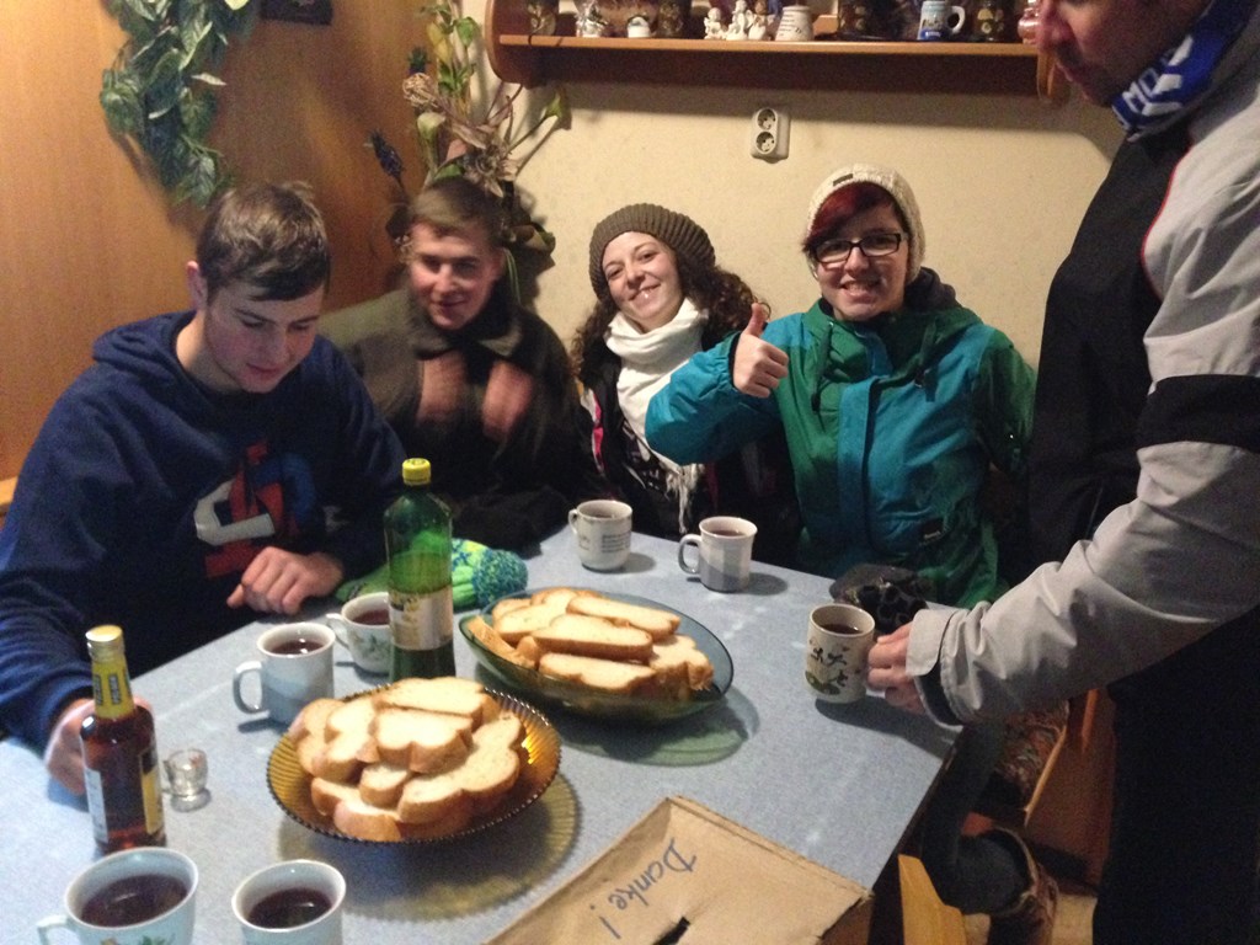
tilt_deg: -18.5
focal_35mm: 33
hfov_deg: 55.4
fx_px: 1201
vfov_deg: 42.9
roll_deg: -2.0
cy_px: 472
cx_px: 630
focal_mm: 4.12
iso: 800
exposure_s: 1/15
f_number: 2.4
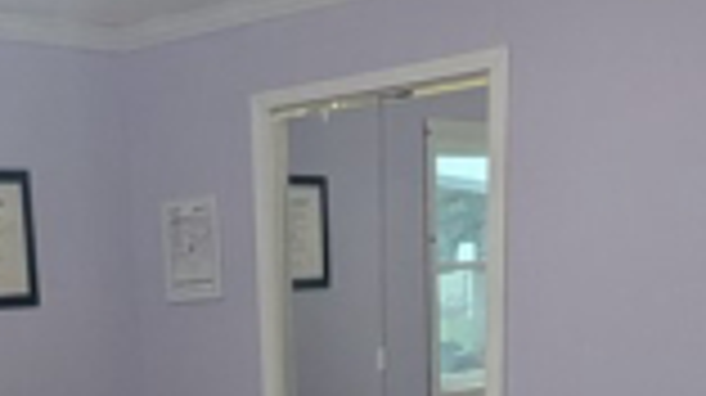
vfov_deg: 14.2
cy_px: 729
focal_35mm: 74
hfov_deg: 28.1
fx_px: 1384
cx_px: 160
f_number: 2.2
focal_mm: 2.22
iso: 252
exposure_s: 1/60
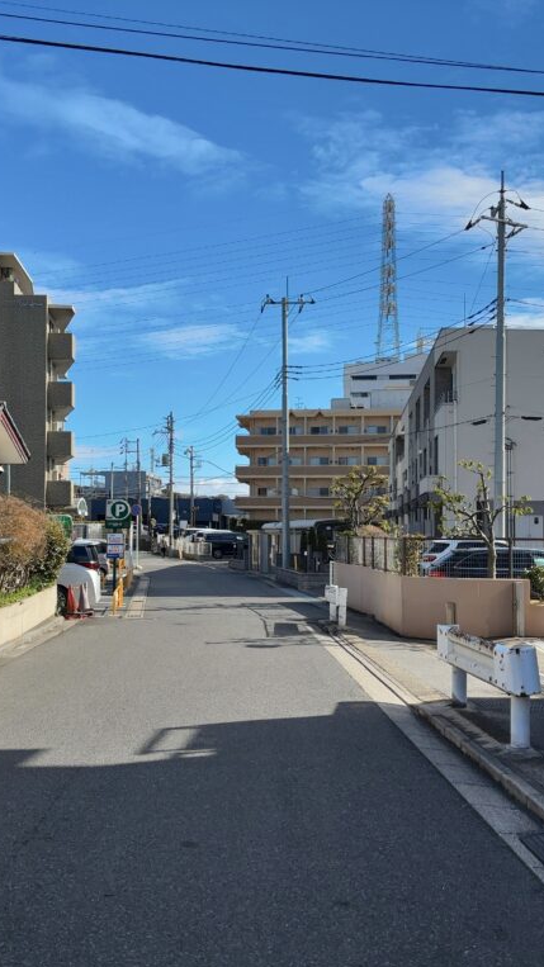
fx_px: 975
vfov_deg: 52.8
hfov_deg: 31.1
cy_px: 485
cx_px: 207
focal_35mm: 38
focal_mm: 5.96
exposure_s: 1/2710
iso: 50
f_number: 1.6
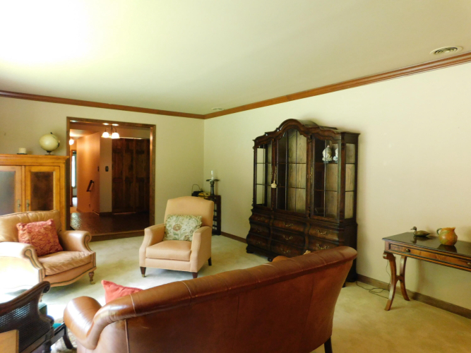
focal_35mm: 23
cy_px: 176
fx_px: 313
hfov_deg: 73.9
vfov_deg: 58.9
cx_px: 236
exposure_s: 1/20
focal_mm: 4
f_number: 3
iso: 400
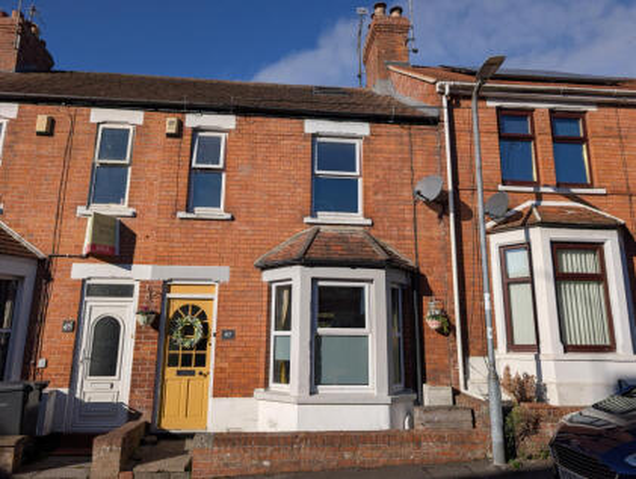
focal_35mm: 24
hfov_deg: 71.5
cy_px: 240
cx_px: 318
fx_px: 442
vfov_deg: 56.9
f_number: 1.68
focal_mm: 6.9
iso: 20
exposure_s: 1/2268
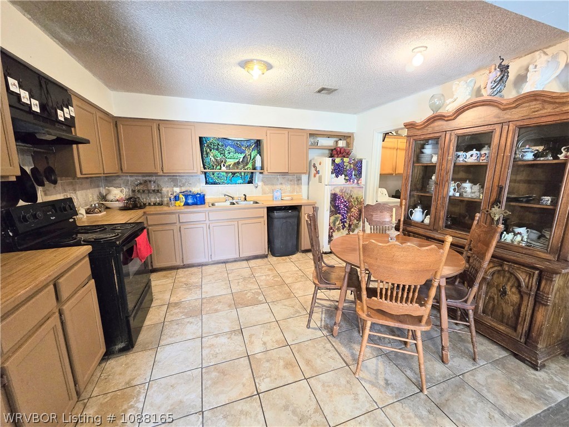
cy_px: 214
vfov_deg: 89.9
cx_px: 284
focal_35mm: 13
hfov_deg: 106.2
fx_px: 214
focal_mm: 2.2
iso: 500
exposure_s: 1/60
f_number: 2.2
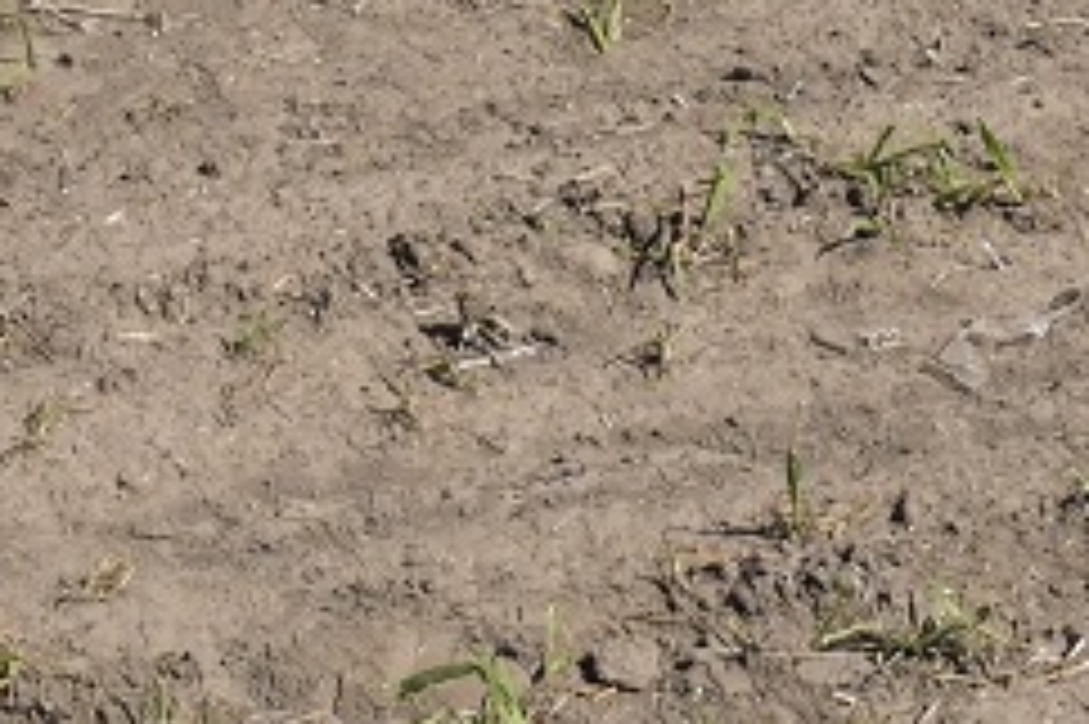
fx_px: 5441
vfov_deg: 6.7
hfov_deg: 11.3
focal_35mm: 180
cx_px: -52
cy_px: -1695
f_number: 10
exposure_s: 1/1000
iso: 500
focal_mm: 24
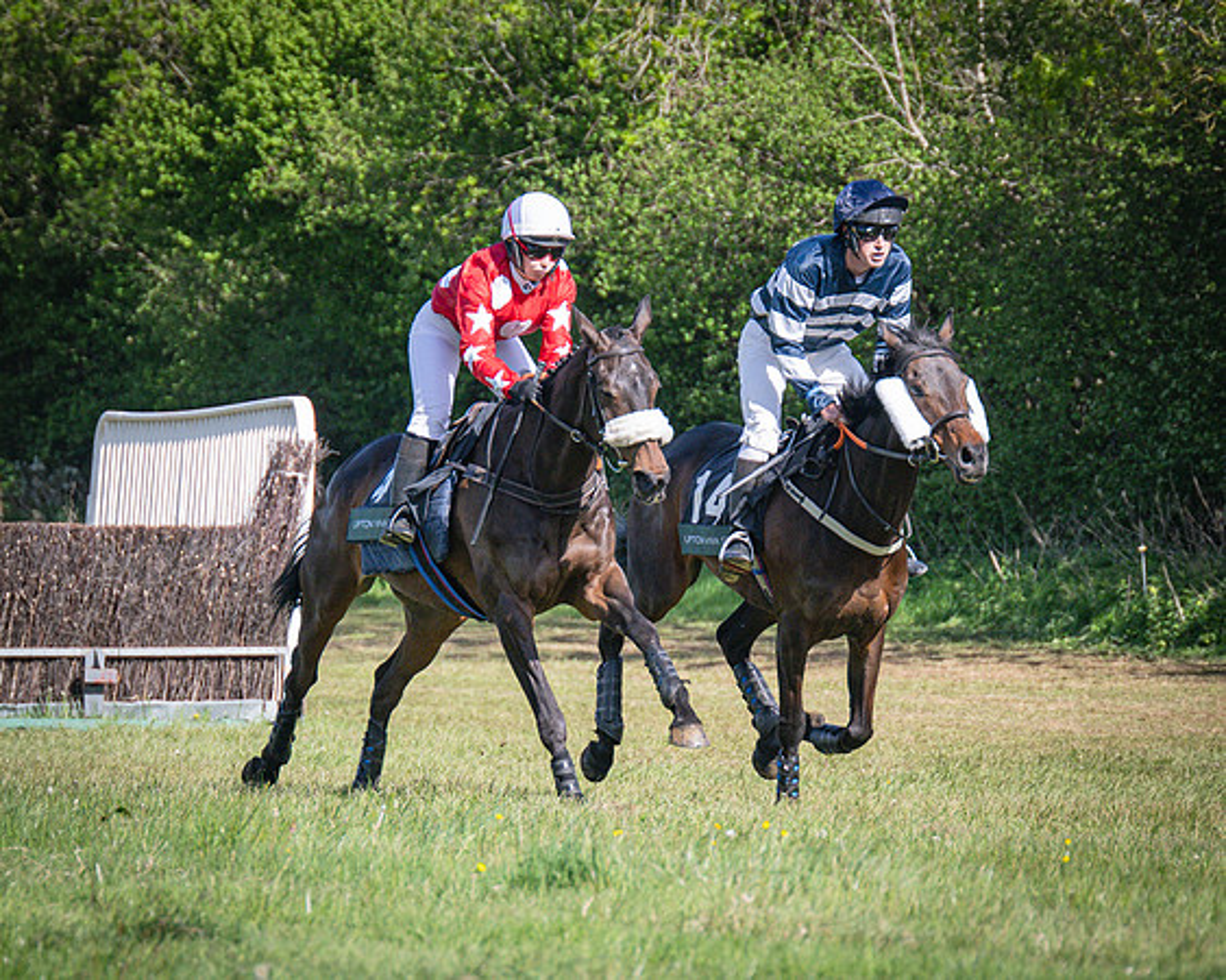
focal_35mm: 329
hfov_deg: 5.9
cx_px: 541
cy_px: 566
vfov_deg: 4.7
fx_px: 11936
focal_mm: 120
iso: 400
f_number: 4
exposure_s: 1/2000
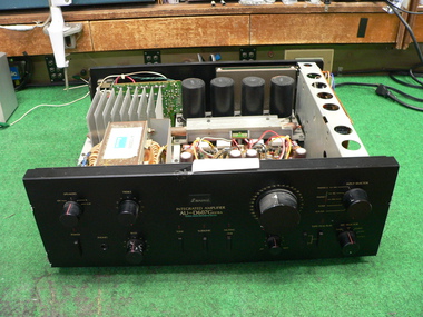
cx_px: 212
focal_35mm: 36
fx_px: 440
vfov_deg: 39.7
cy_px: 158
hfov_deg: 51.4
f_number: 2.8
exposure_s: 1/8
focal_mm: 6
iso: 200
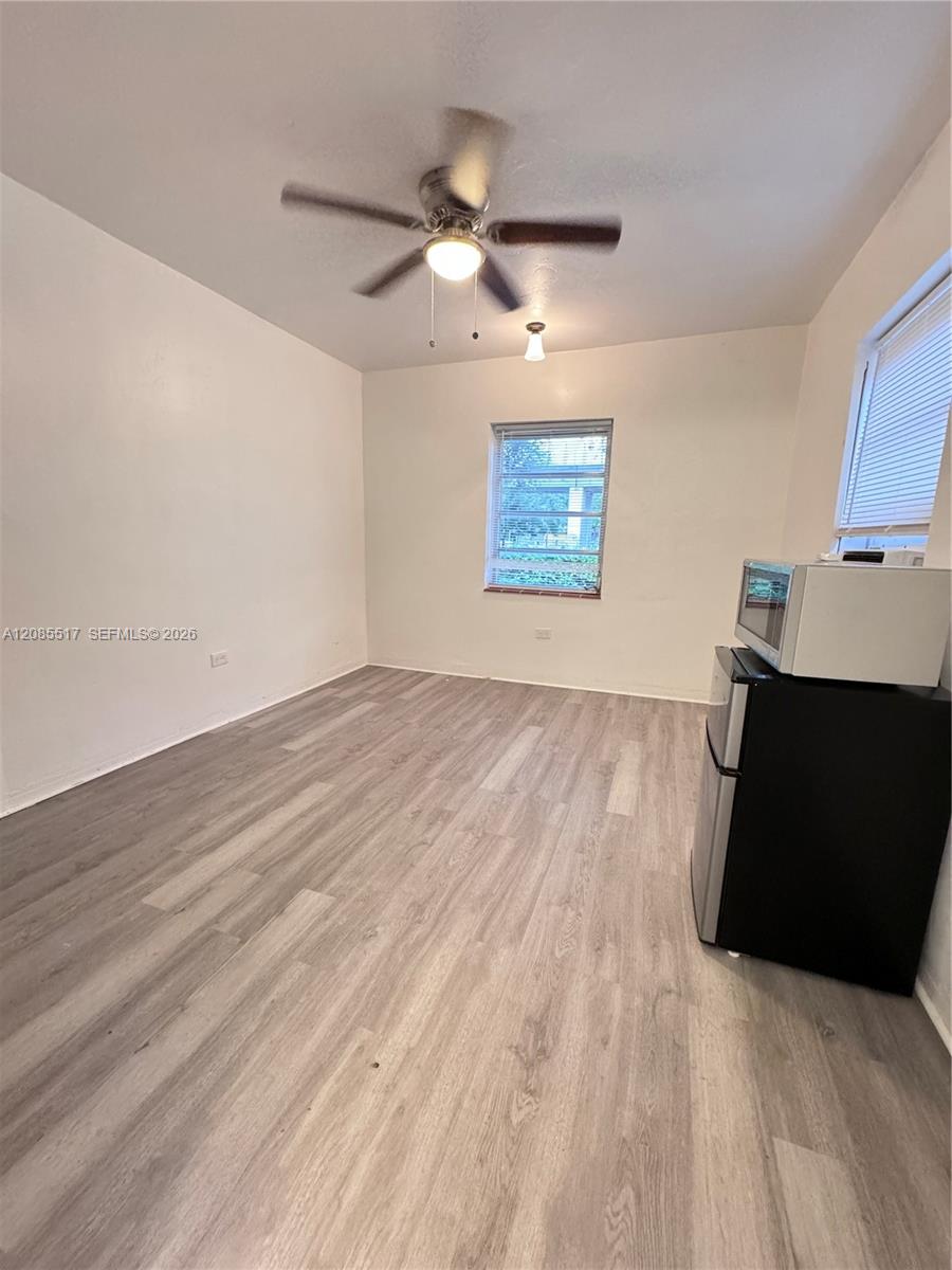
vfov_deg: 102.1
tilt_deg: -11.0
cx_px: 476
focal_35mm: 14
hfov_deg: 85.7
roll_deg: -0.2
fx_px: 513
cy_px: 635
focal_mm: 2.22
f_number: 2.2
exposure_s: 1/60
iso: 1000
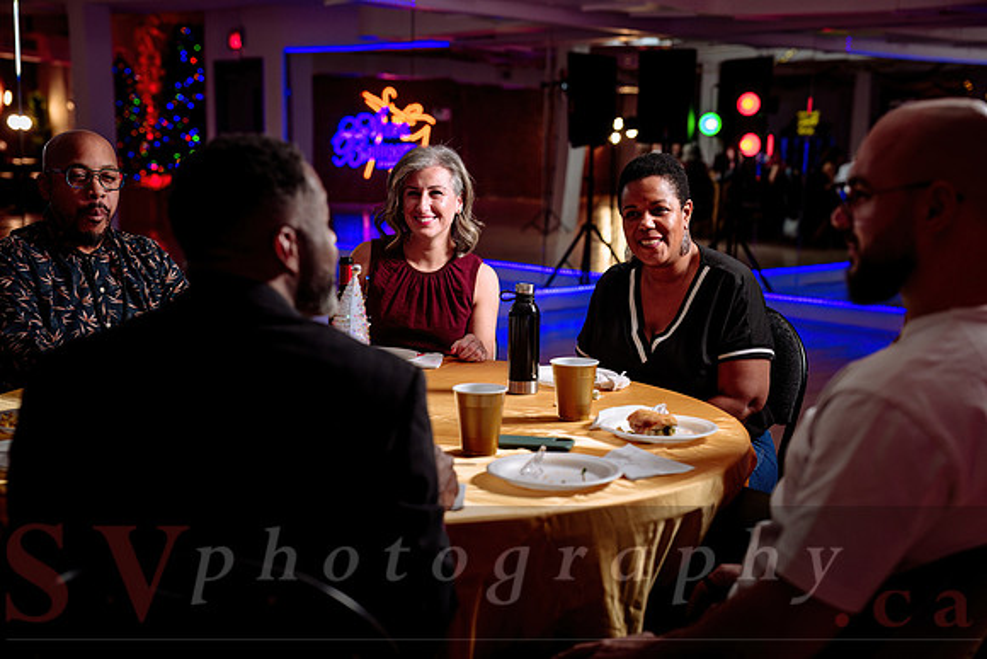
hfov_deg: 41.1
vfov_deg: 28.1
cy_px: 330
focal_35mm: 48
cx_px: 494
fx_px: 1316
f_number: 2.8
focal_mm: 48
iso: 500
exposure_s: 1/160
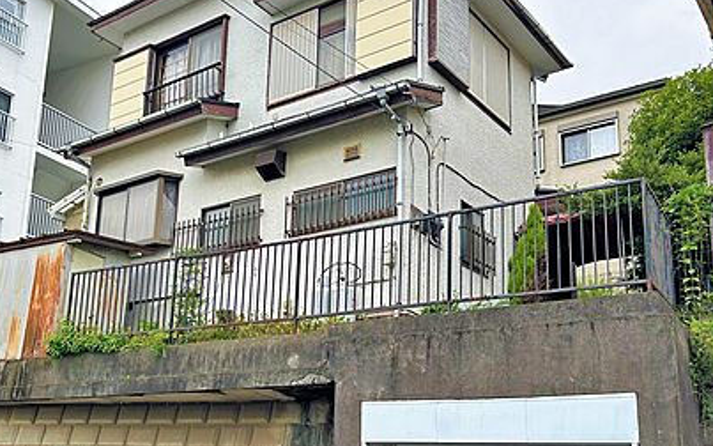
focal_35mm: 41
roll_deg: -1.5
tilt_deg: +13.7
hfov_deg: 48.0
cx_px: 294
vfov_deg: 31.1
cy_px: 290
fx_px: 797
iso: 50
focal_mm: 5.7
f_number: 1.5
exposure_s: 1/1100
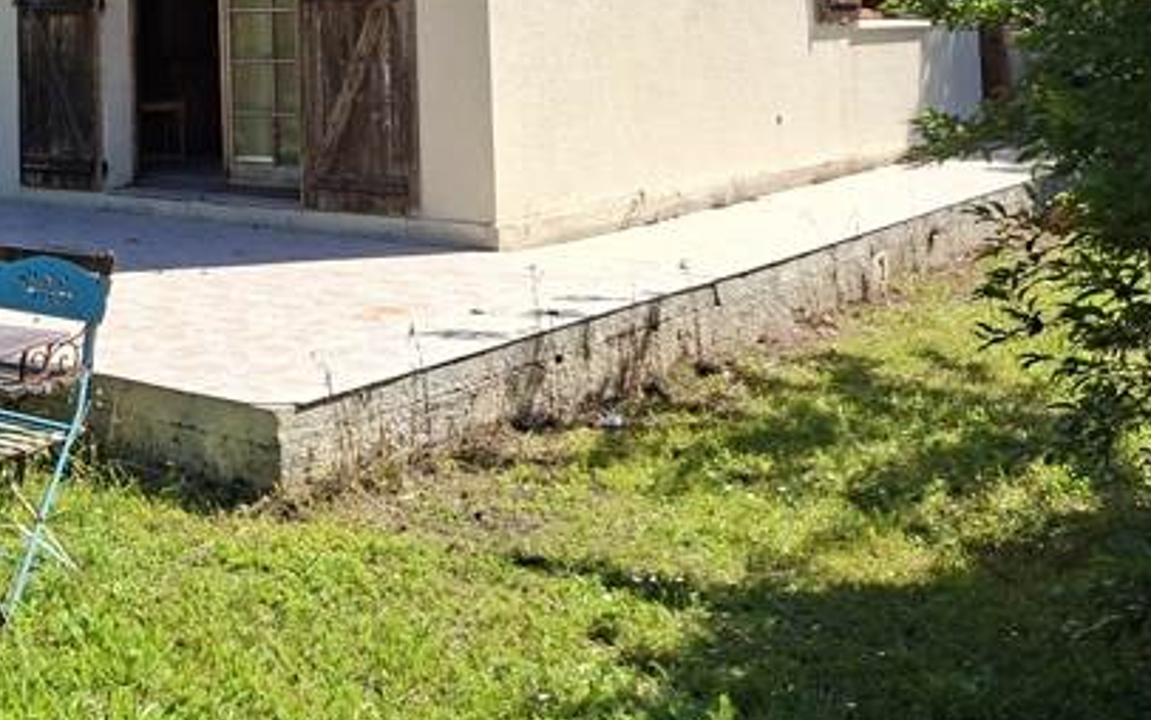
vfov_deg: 25.6
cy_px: 0
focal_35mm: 48
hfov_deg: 38.0
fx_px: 1506
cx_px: 45
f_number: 1.8
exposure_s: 1/1618
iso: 50
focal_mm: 5.54
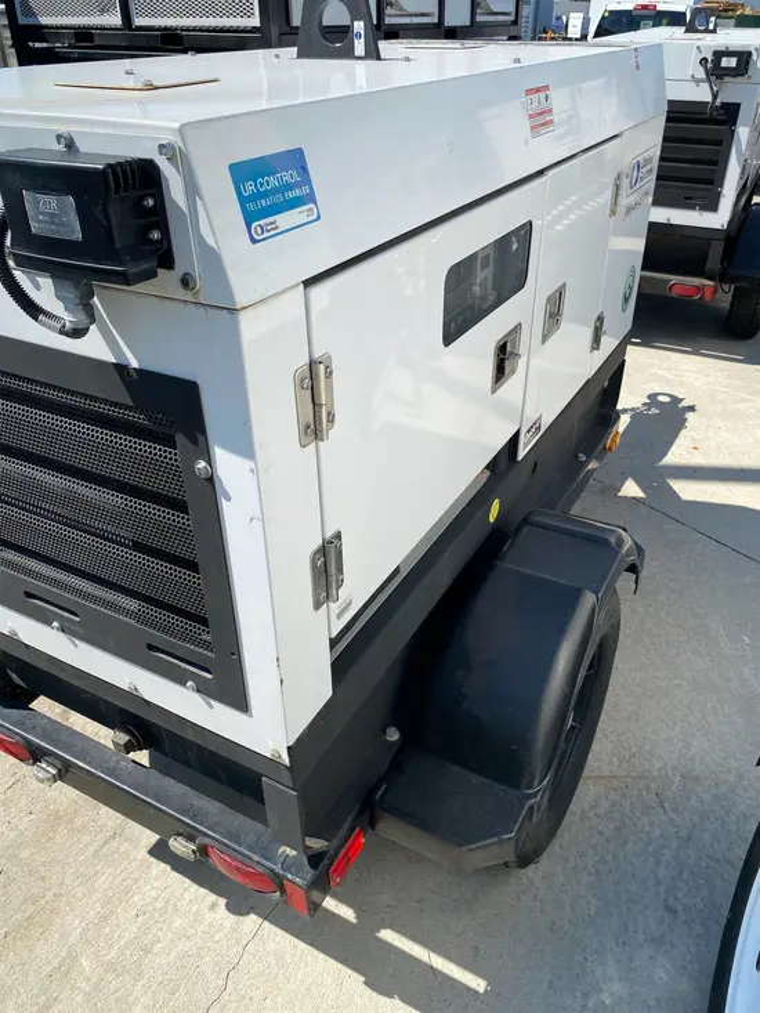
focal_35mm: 26
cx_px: 380
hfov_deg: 53.1
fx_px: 761
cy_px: 506
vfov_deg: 67.3
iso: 32
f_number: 1.8
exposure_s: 1/2755
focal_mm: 4.25
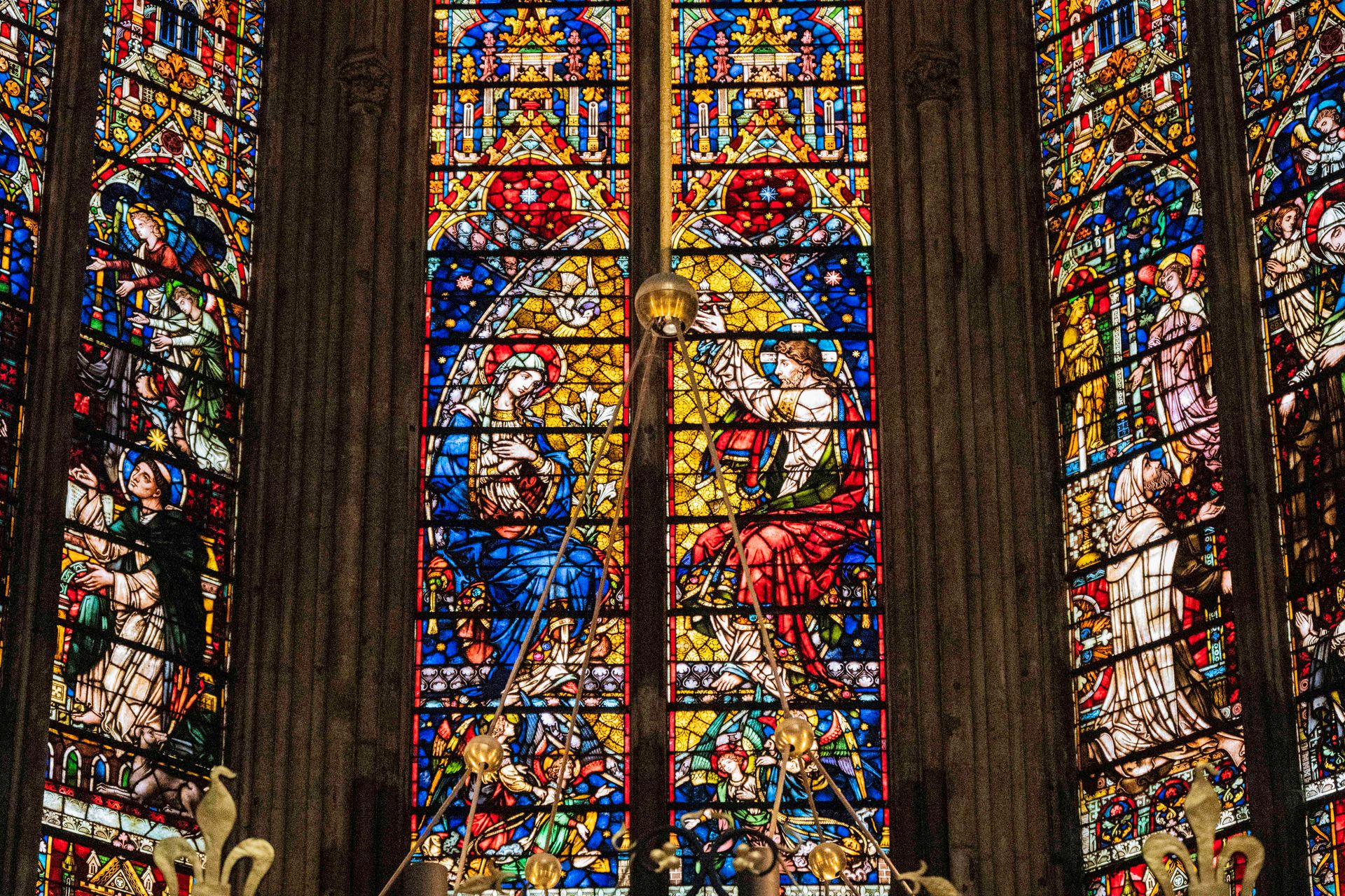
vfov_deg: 14.4
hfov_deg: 21.4
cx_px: 672
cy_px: 448
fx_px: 3559
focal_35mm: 95
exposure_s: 1/500
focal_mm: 94
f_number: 6.3
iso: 20000
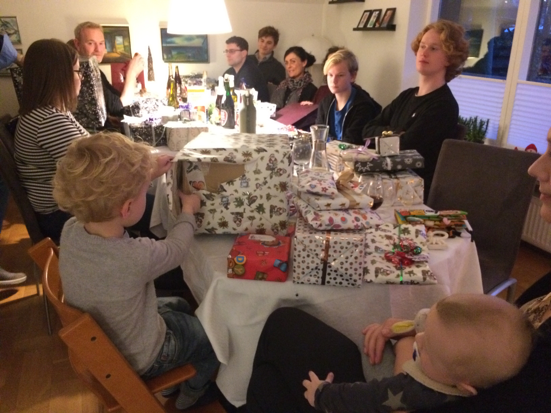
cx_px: 276
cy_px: 206
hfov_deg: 61.7
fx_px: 462
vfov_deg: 48.2
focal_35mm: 29
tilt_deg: -22.0
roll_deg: -2.2
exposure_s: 1/17
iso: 640
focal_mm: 4.15
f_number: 2.2
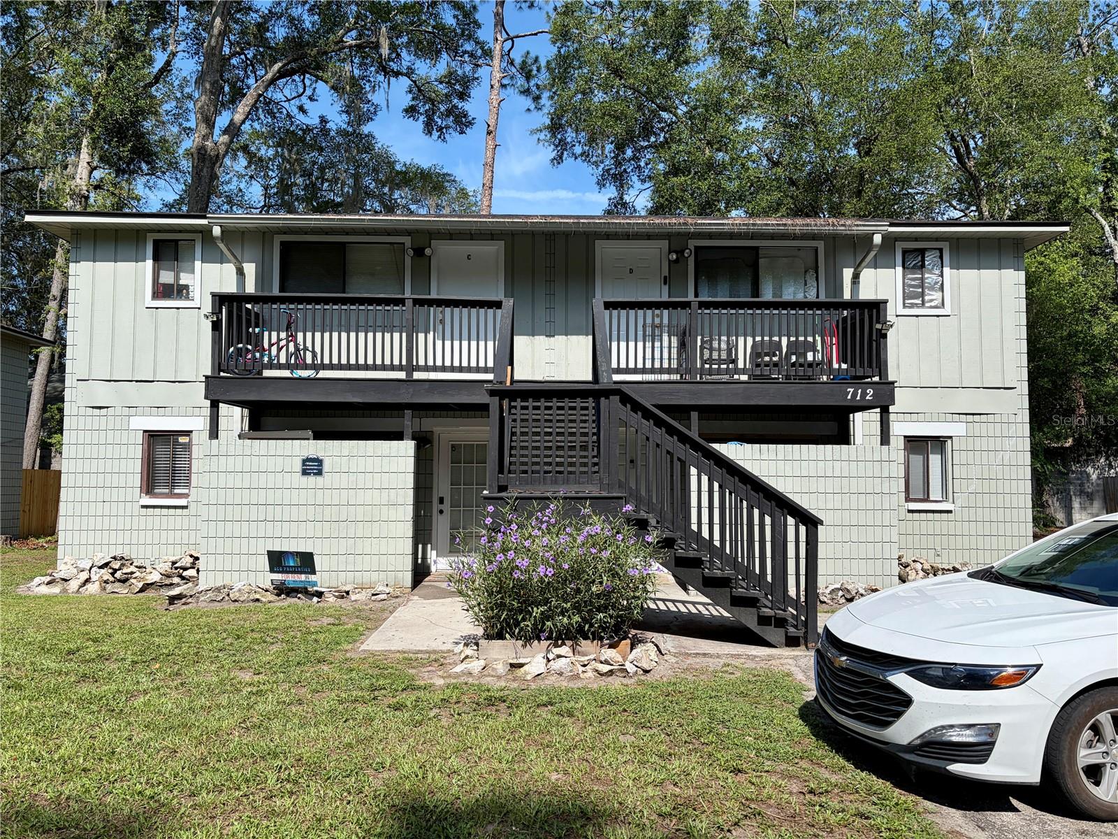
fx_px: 840
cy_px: 420
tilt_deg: +4.2
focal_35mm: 26
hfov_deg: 67.3
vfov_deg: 53.1
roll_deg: +0.3
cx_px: 559
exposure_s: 1/2985
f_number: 1.6
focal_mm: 5.96
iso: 50
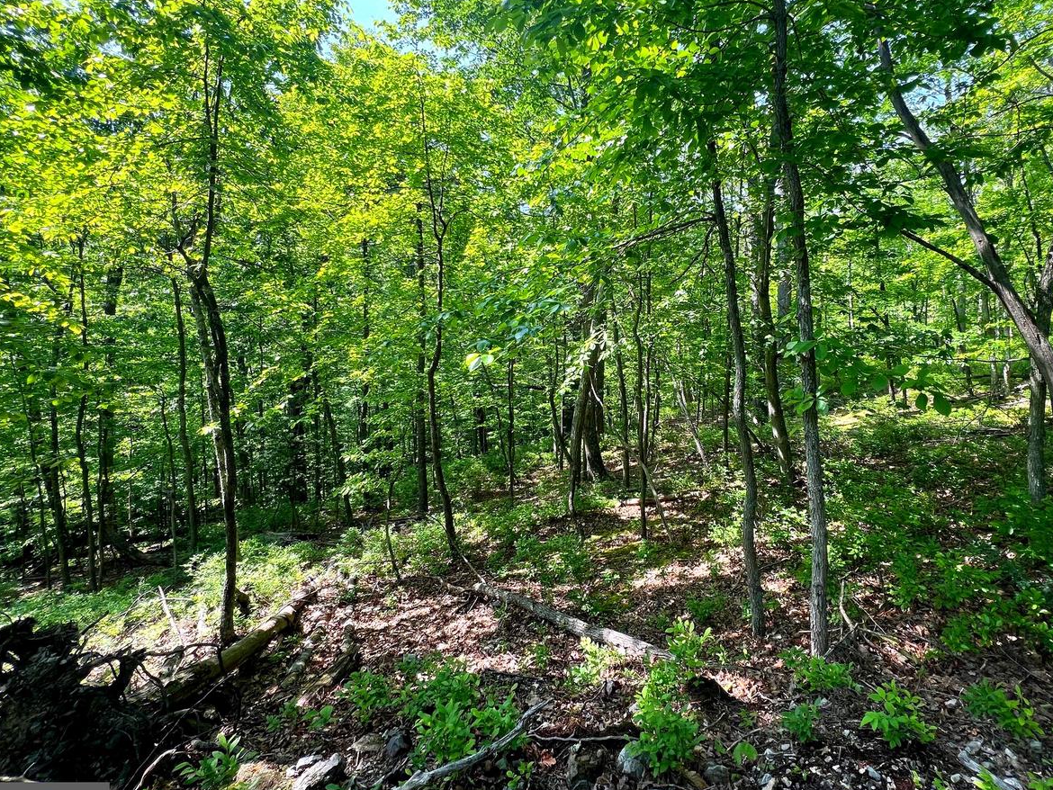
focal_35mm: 16
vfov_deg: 77.8
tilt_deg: -2.9
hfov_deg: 93.9
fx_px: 487
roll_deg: -2.2
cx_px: 599
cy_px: 348
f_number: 1.8
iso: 32
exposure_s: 1/197
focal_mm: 1.57
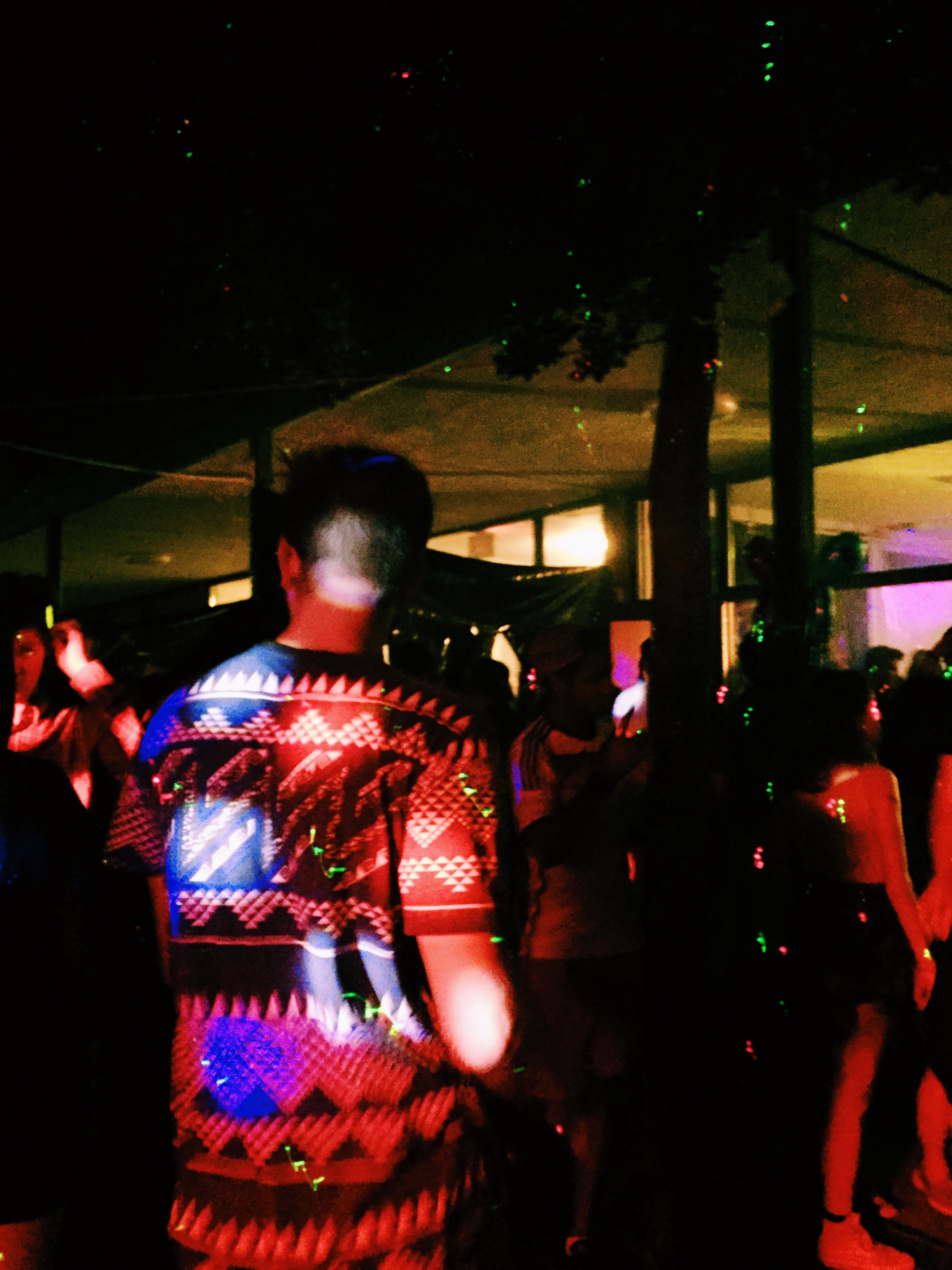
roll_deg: +2.6
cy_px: 635
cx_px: 476
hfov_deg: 48.2
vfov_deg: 61.7
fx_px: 1063
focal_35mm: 29
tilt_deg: +2.6
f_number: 2.2
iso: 640
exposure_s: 1/15
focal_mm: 4.15
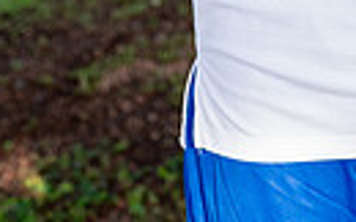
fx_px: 1638
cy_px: -340
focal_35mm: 169
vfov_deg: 7.2
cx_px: 309
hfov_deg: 12.3
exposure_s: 1/250
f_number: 4
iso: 100
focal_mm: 48
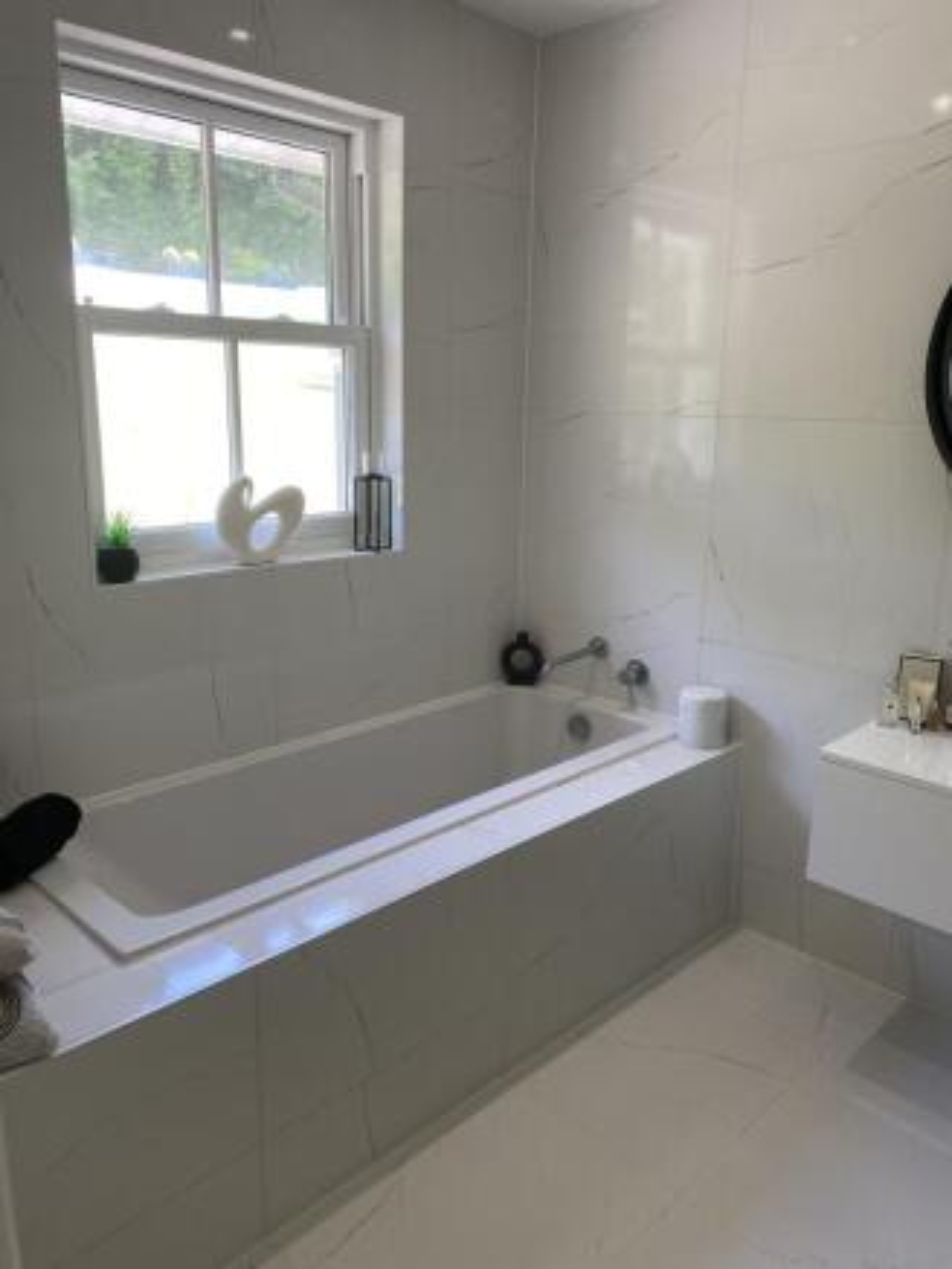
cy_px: 634
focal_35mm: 26
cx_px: 476
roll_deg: +0.4
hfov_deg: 53.1
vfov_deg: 67.3
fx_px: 953
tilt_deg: -11.7
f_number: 1.8
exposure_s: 1/100
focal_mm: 4.25
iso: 64
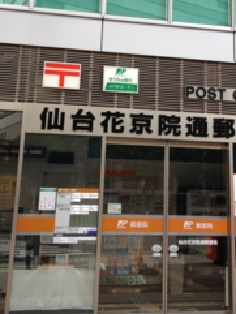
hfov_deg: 25.1
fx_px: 527
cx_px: 154
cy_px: 89
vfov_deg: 32.7
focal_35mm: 58
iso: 50
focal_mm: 4.28
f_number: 2.4
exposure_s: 1/212
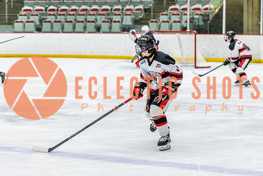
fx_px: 879
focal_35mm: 120
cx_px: 145
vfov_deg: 11.4
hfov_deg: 17.0
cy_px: 106
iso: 2200
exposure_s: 1/640
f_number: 2.8
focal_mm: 100
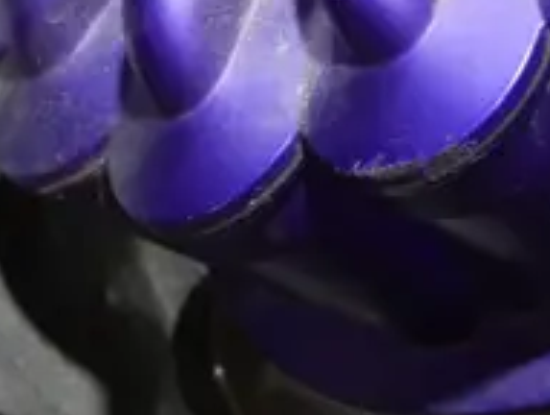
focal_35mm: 214
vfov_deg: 6.9
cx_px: 204
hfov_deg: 9.2
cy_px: -97
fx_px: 3407
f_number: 5
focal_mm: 20
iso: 640
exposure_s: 1/60
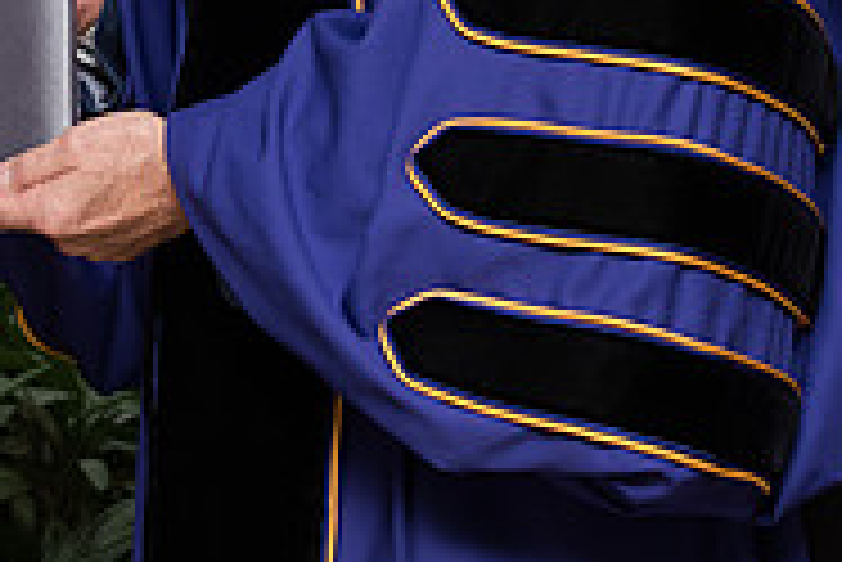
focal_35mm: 217
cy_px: -299
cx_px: -36
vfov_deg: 6.3
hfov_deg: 9.4
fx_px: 5079
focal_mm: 70
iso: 1600
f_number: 6.3
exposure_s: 1/200
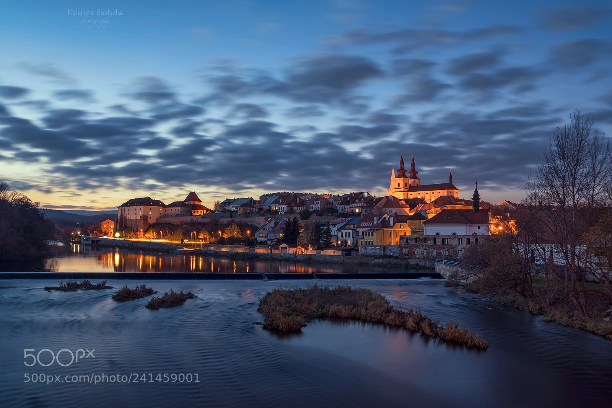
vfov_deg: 40.0
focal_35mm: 33
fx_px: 561
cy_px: 204
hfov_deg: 57.2
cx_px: 306
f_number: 8
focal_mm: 22
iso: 200
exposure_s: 30
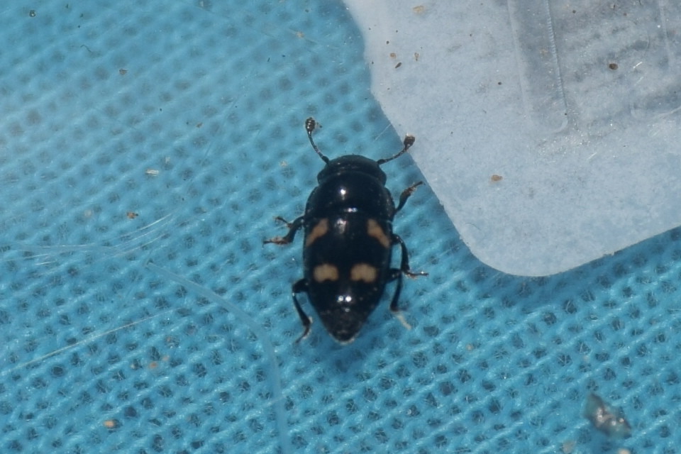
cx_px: 340
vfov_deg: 6.5
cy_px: 227
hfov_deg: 9.8
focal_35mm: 210
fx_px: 3972
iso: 100
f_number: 8
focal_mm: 140
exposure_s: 1/60
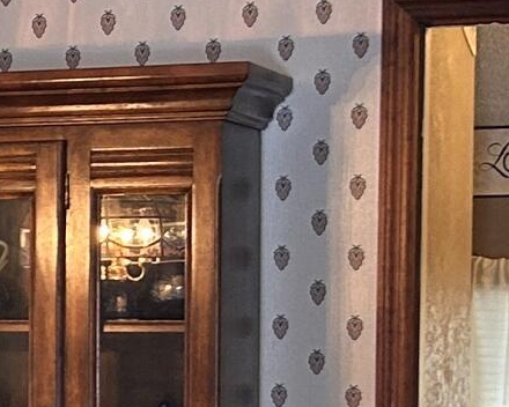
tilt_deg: -2.7
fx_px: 2606
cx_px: -438
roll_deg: +1.1
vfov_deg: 8.9
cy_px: 417
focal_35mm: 173
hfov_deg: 10.4
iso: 125
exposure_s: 1/120
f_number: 1.5
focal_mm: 5.7
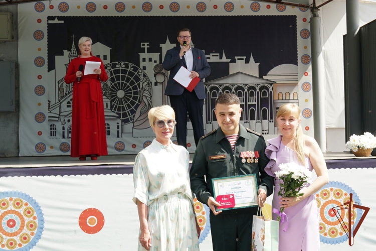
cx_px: 188
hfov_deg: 41.1
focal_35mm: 48
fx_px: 501
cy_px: 126
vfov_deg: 28.1
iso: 100
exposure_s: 1/250
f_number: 5
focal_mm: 32
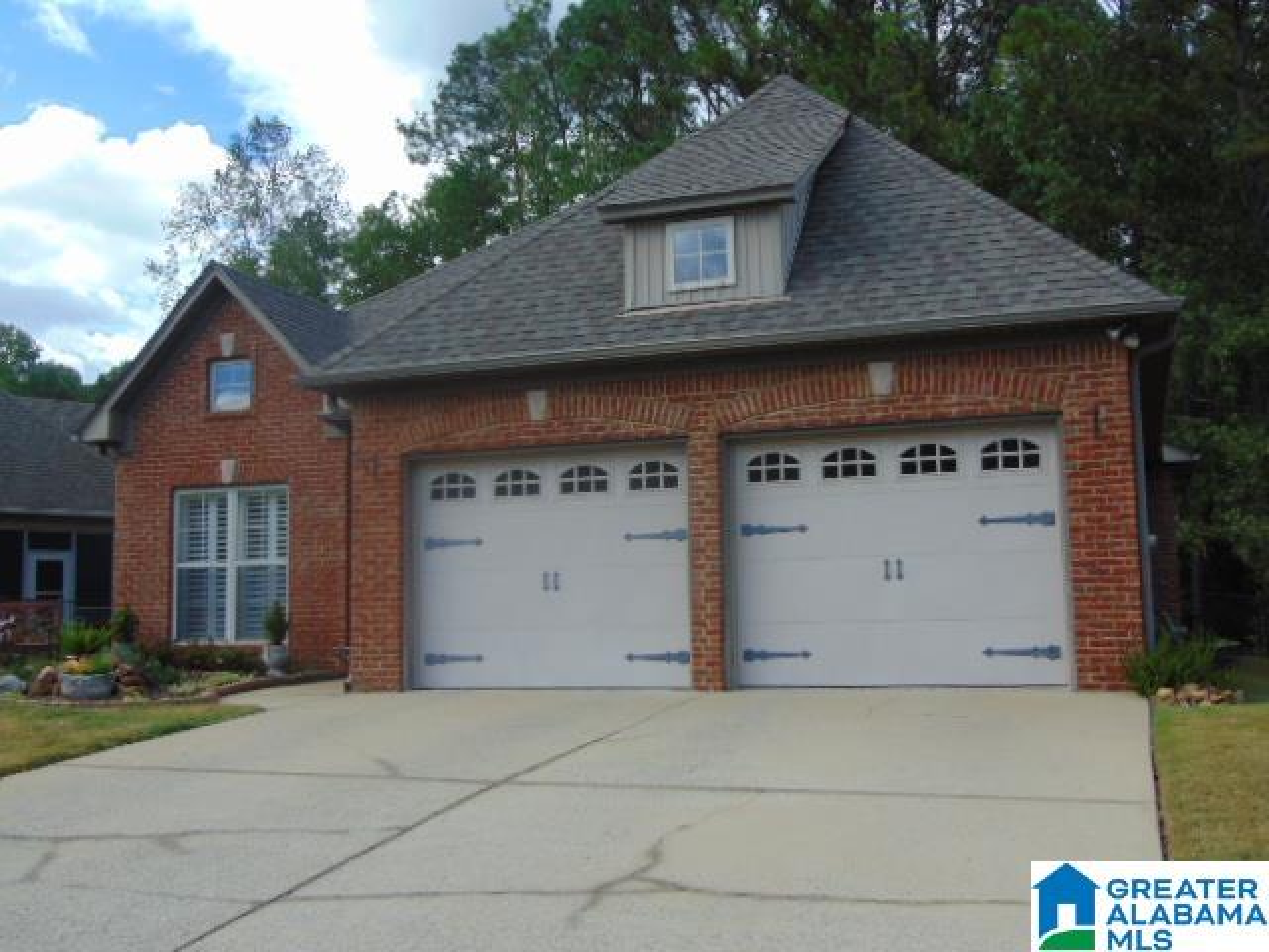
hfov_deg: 47.9
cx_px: 634
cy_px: 476
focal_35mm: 39
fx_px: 1430
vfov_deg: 36.8
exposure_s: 1/640
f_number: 3.3
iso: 80
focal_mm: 6.9
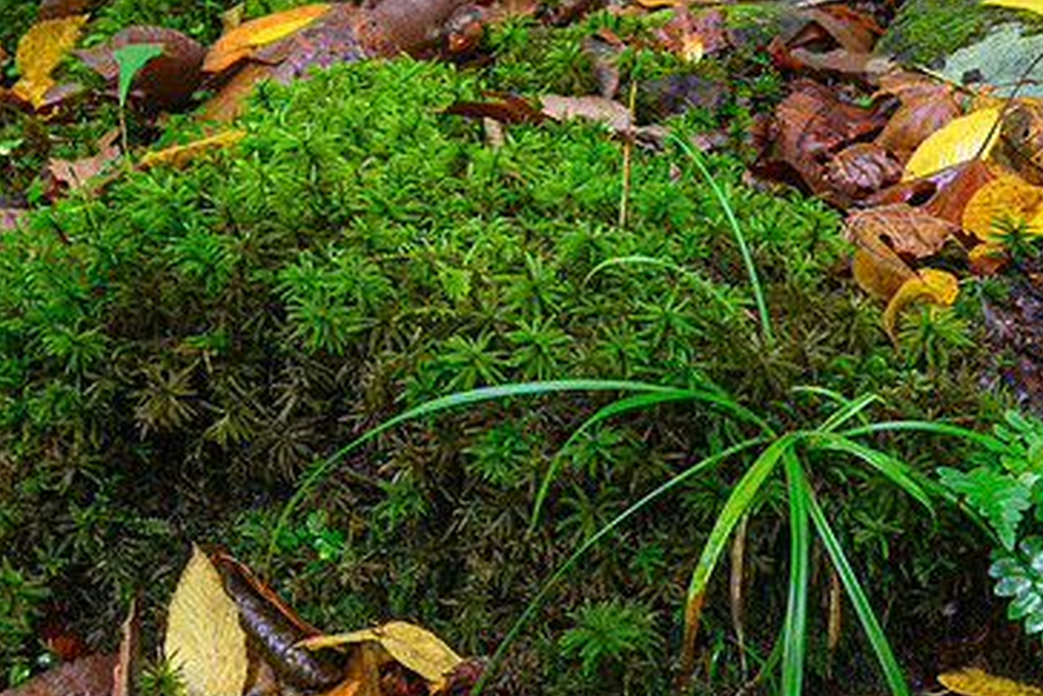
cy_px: 359
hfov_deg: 38.7
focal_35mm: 51
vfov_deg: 26.5
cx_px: 625
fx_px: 1478
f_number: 16
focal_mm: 32
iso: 64
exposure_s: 13
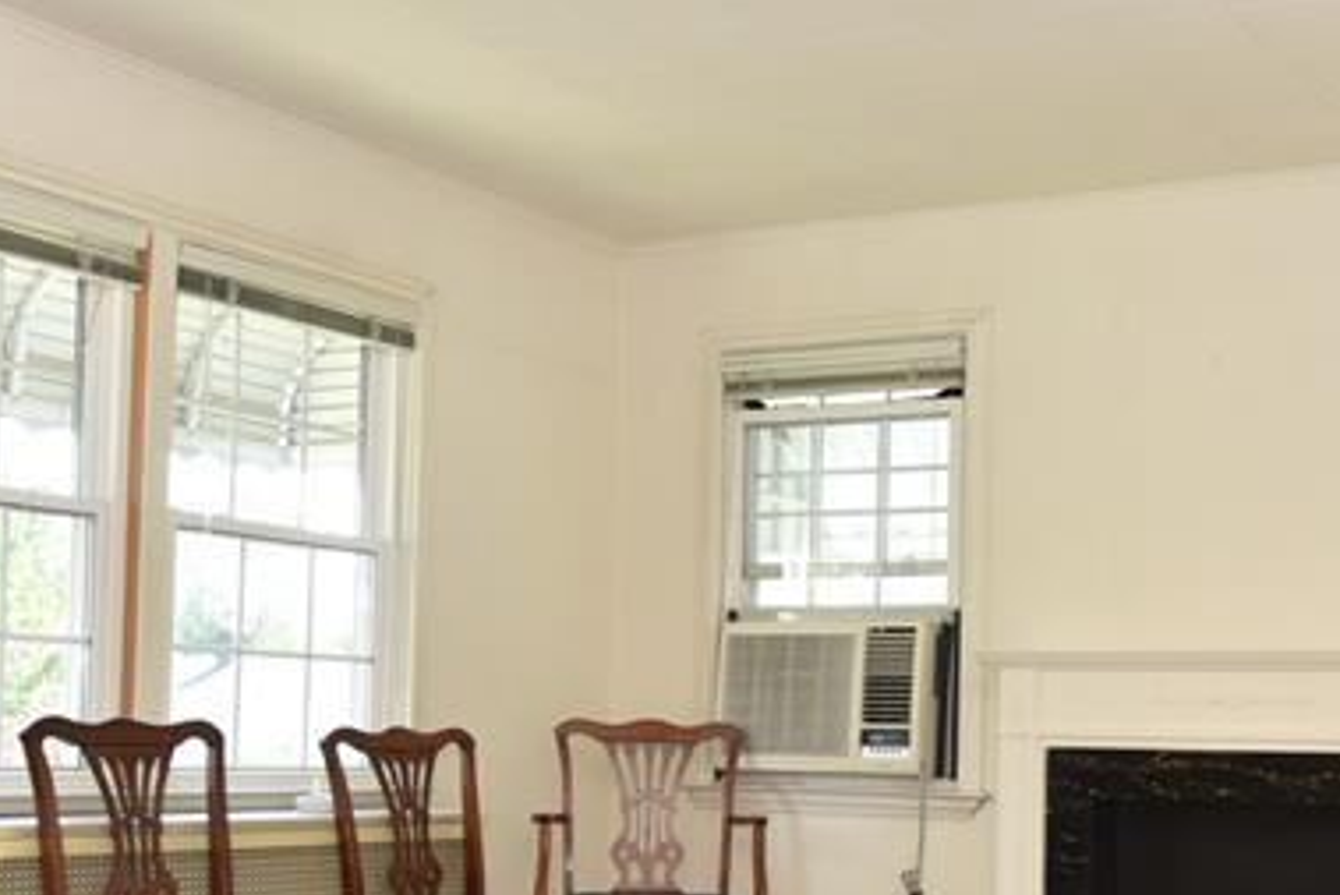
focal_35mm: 54
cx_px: 976
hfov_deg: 36.2
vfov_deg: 24.7
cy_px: 692
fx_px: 2011
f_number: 5
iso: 800
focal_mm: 20
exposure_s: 1/100
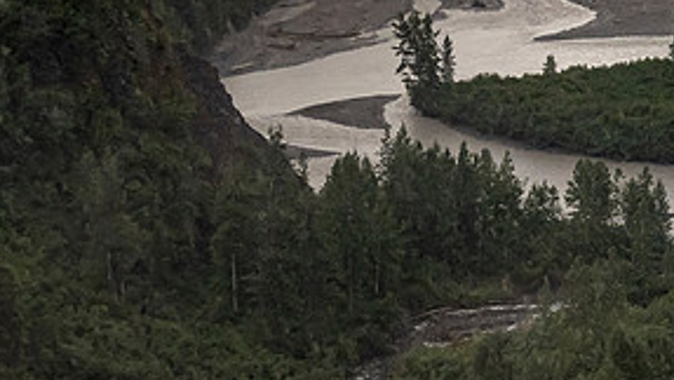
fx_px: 2450
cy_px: 380
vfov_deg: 8.8
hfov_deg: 15.5
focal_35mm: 137
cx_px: 610
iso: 400
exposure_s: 1/500
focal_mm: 25
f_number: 4
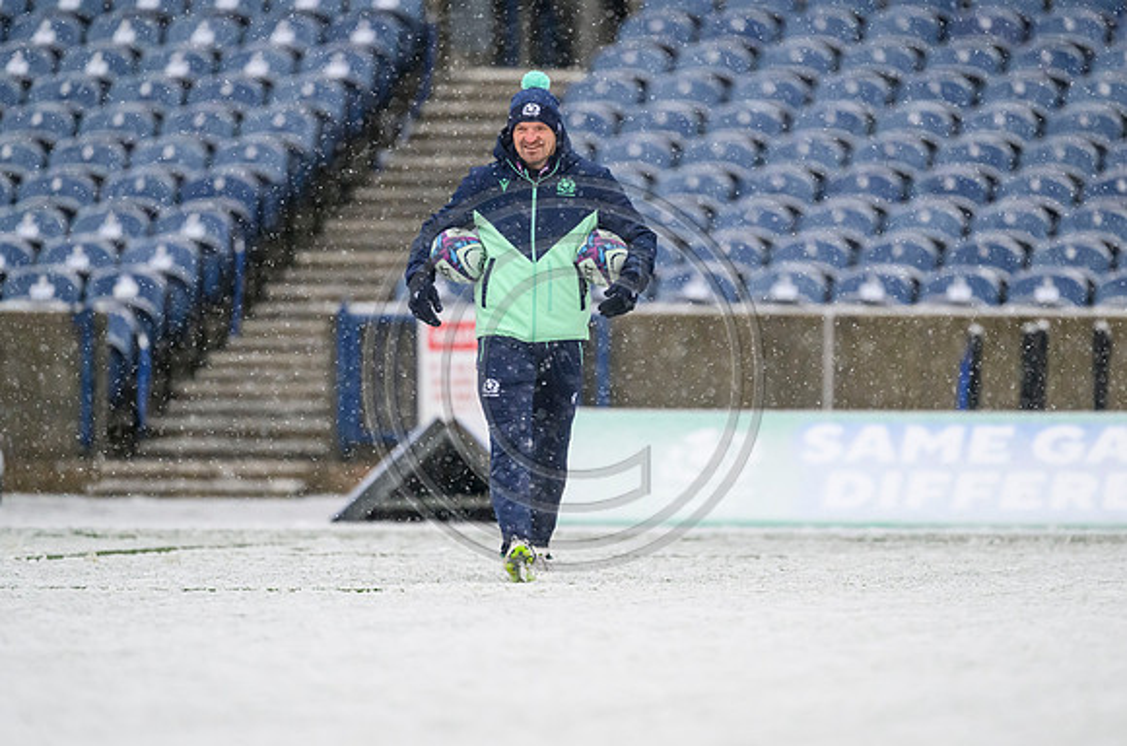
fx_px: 18821
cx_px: 599
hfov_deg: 3.4
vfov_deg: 2.3
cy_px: 351
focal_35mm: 603
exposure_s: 1/1600
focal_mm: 560
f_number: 4
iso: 8000
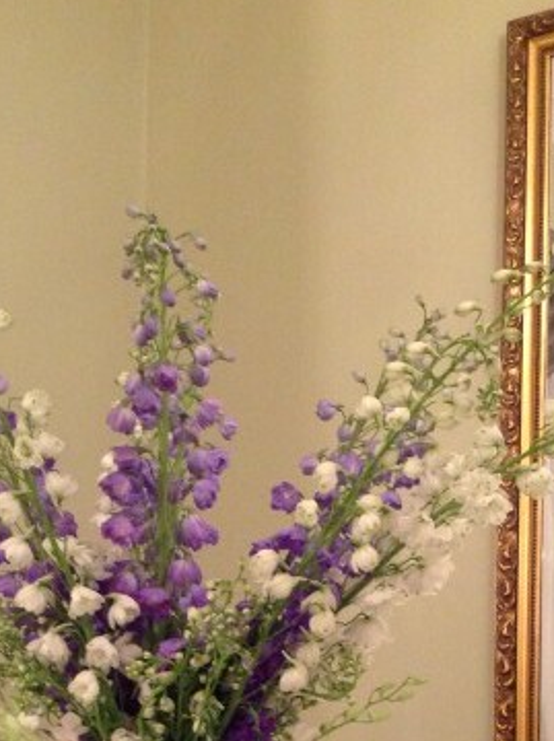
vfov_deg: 27.7
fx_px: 1454
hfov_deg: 21.5
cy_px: 640
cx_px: 221
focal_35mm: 68
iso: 320
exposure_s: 1/17
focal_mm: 4.28
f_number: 2.4
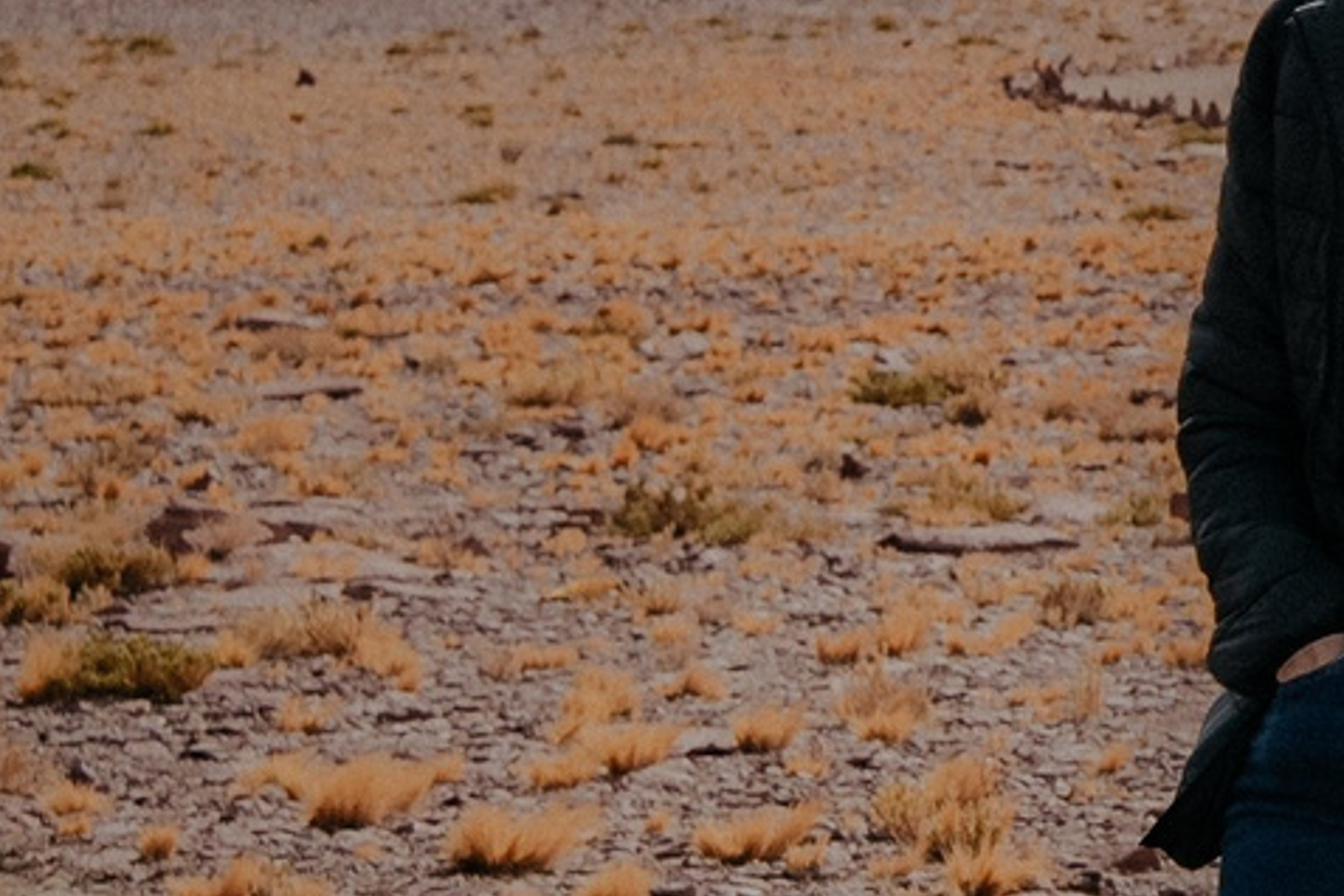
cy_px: -362
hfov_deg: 9.8
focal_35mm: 191
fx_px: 7130
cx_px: 2989
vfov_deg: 7.1
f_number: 4.5
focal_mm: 35
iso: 320
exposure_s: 1/4000
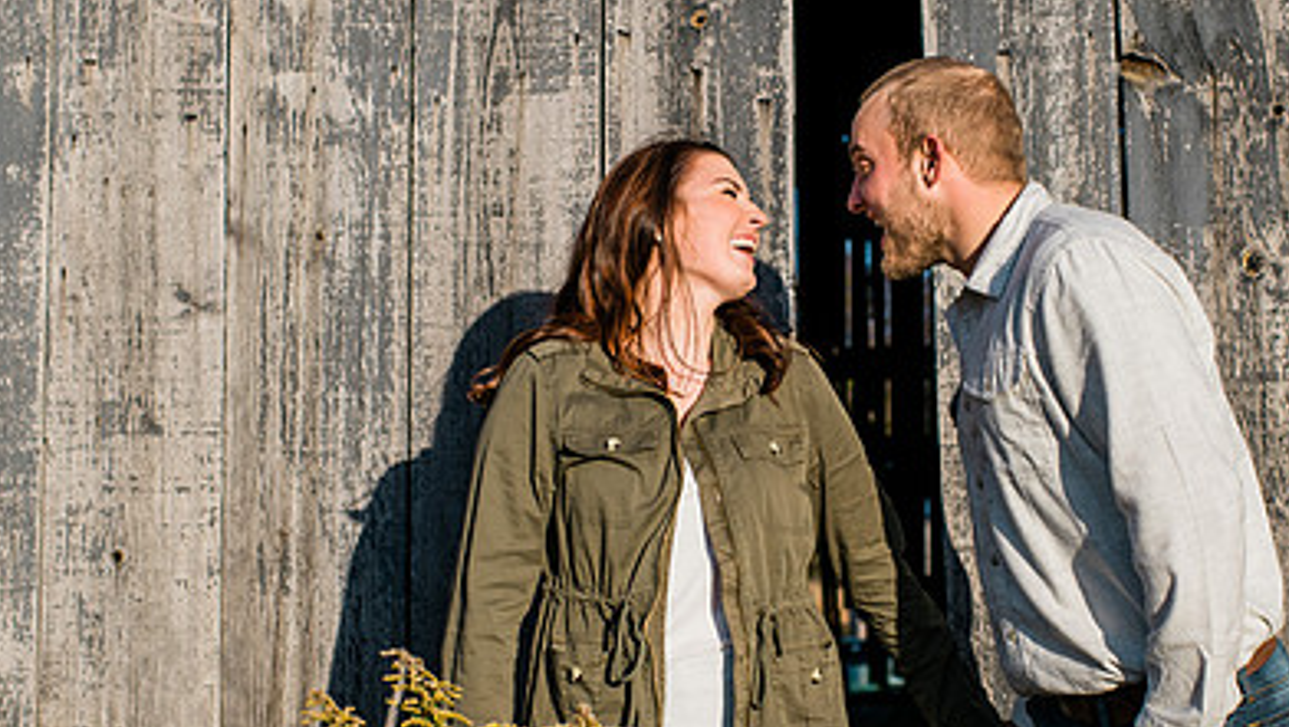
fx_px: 2291
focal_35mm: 67
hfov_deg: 31.3
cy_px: 396
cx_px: 815
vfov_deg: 18.0
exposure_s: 1/2500
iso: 125
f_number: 3.2
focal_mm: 35
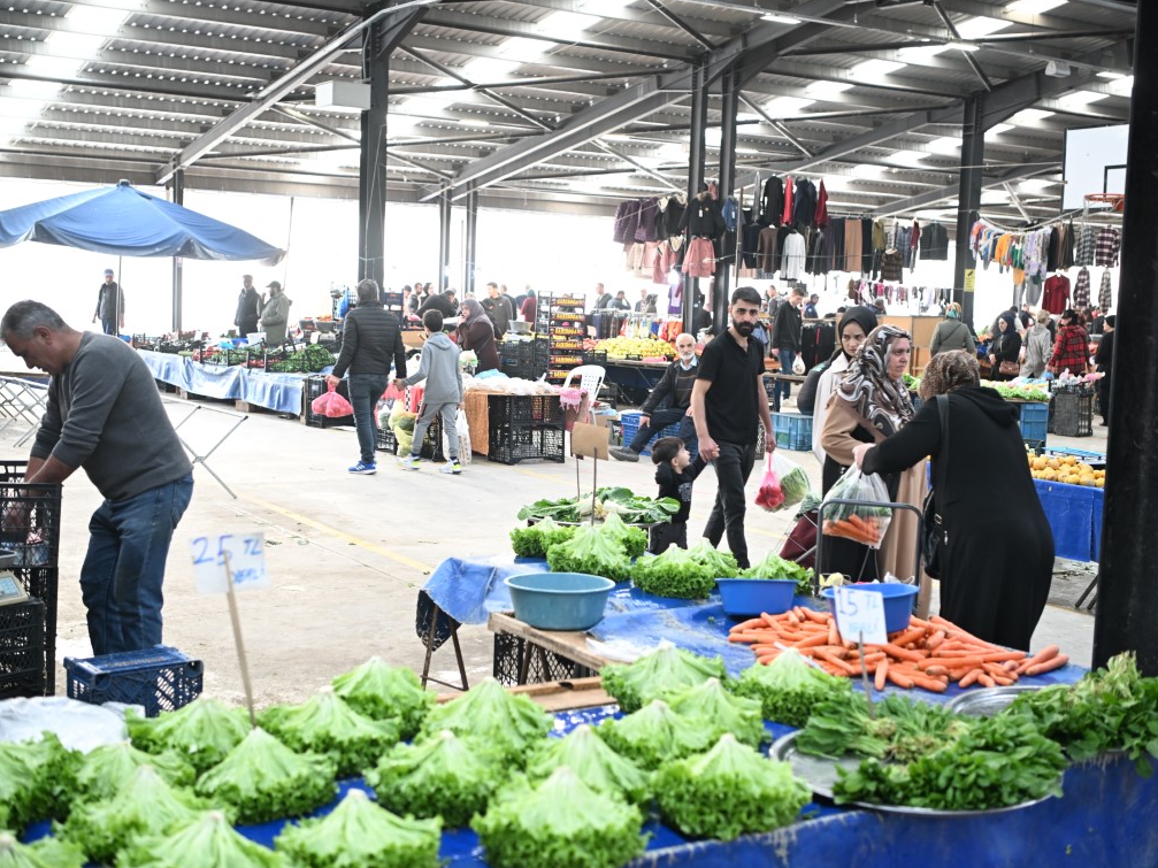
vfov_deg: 32.9
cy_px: 437
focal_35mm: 44
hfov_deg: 43.0
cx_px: 575
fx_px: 1472
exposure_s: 1/80
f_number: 2.8
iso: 800
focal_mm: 40
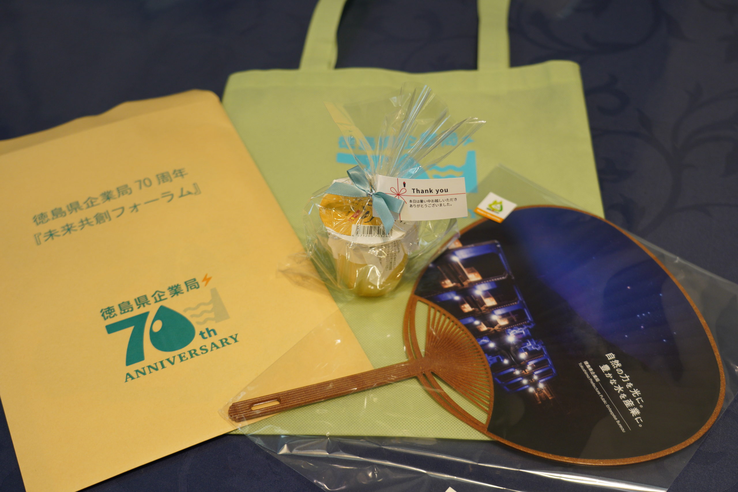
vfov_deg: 28.1
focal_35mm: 48
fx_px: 984
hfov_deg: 41.1
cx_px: 369
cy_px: 246
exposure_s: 1/60
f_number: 4
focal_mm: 48
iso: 640
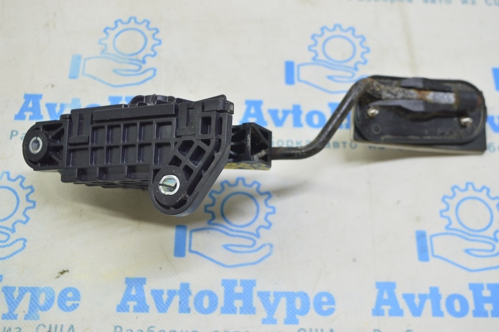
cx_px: 250
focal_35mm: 45
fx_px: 623
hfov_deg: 43.6
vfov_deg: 29.8
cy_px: 166
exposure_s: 1/20
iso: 400
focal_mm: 30
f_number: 5.6
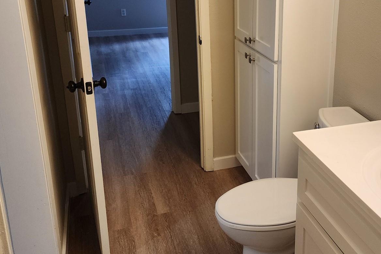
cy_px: 78
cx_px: 256
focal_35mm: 42
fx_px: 445
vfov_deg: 31.6
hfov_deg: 45.6
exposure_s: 1/120
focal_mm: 6.4
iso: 200
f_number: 1.8
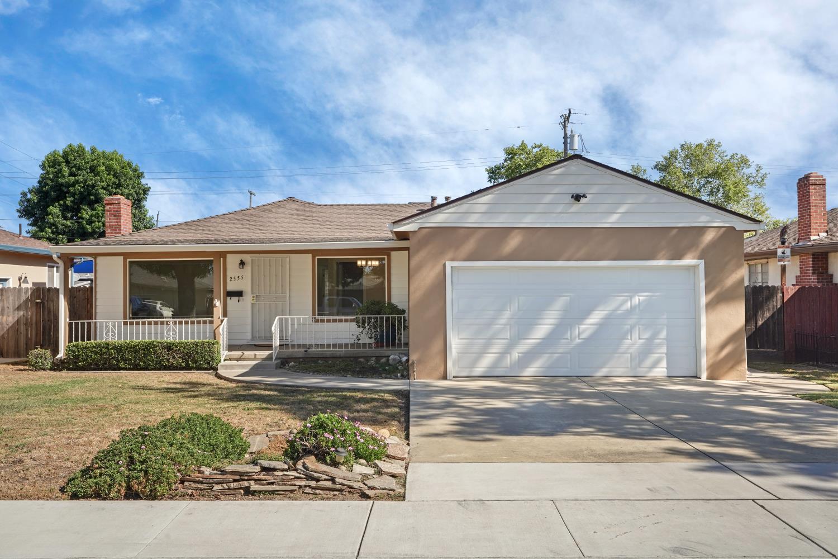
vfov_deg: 42.3
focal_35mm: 31
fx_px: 722
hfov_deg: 60.3
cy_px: 280
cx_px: 419
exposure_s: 1/125
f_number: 11
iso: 500
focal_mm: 31
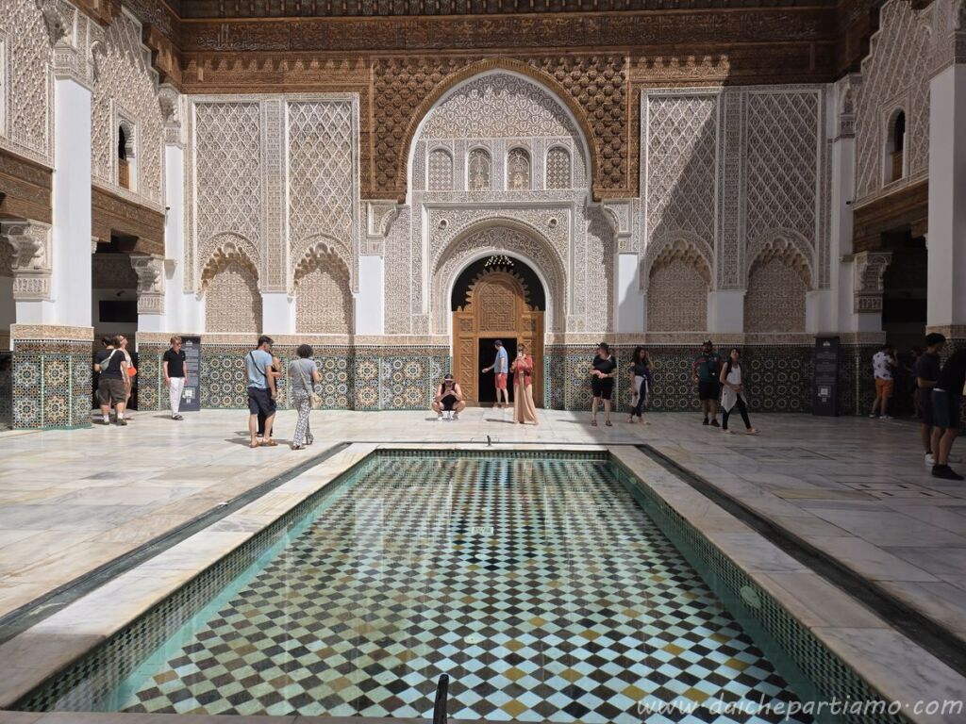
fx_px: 642
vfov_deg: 58.9
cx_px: 483
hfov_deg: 73.9
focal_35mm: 23
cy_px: 362
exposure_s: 1/2621
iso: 25
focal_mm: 5.4
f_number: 1.8
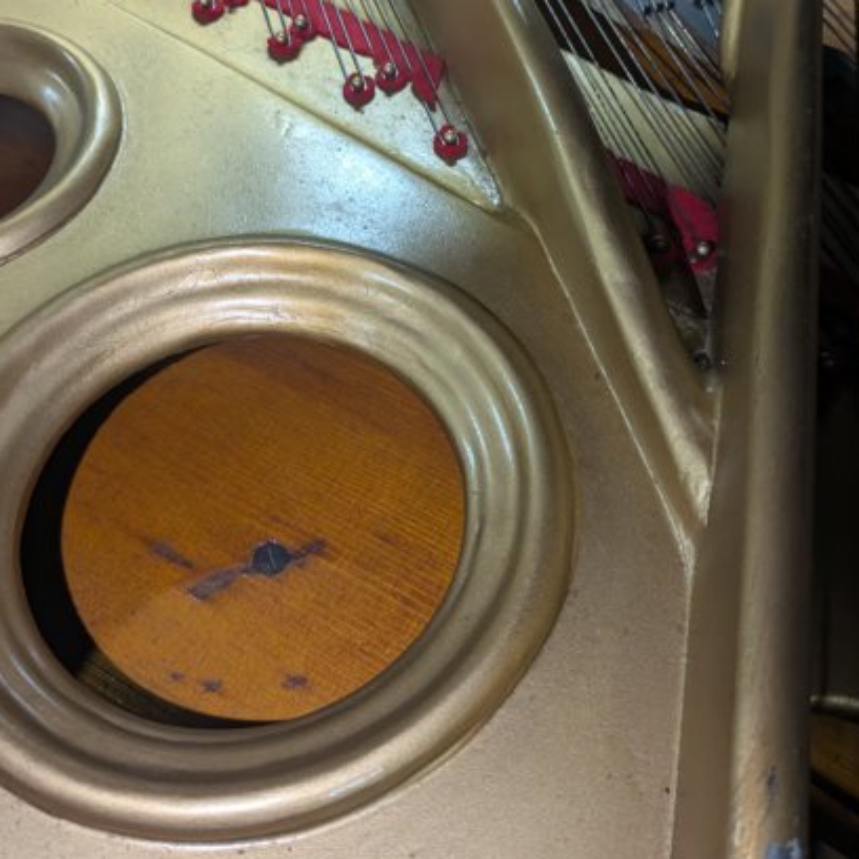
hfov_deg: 42.8
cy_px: 333
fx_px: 1095
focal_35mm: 39
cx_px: 428
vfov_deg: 42.6
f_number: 1.89
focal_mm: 5.43
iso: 334
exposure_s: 1/60
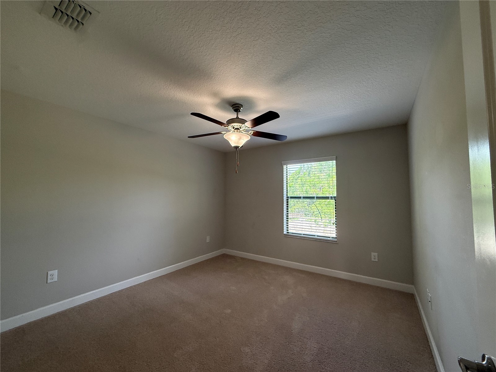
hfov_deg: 102.1
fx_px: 201
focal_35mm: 14
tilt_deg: +5.3
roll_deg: -0.3
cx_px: 248
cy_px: 186
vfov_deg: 85.7
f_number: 2.2
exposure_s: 1/120
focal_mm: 2.22
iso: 200
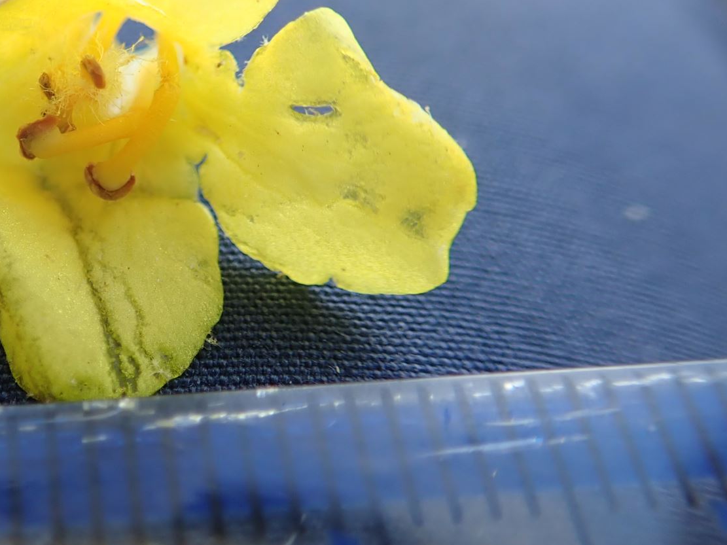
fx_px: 1134
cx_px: 88
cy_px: 228
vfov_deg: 27.0
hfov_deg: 33.8
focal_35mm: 54
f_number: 2.3
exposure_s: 1/160
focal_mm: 5.5
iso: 100
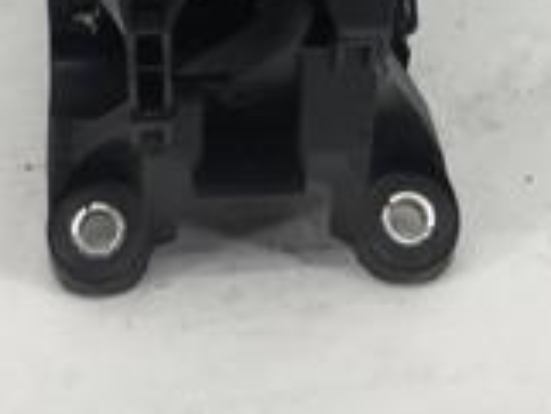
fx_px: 1832
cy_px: -404
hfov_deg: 17.1
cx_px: 264
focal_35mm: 115
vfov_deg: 11.6
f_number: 2.2
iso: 25
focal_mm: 4.15
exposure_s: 1/50
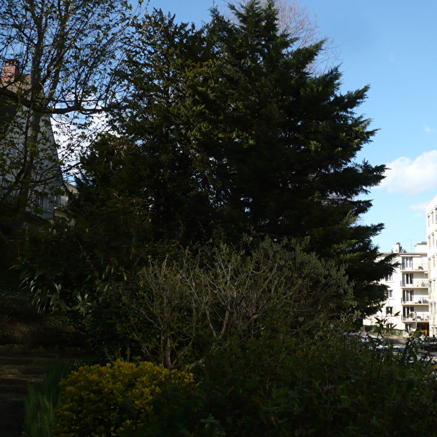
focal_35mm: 42
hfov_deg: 39.6
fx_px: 600
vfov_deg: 40.0
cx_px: 284
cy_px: 216
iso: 100
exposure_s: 1/800
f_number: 2.8
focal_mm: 5.8
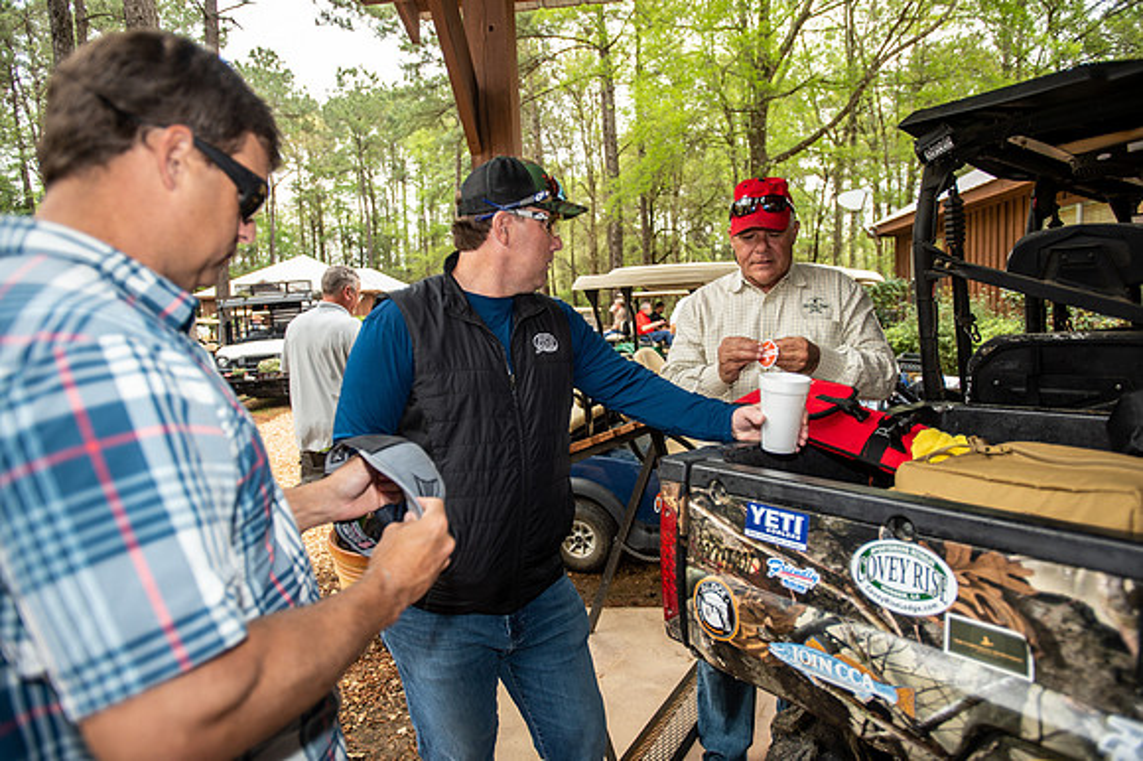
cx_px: 572
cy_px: 380
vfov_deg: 57.2
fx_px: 698
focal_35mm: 22
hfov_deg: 78.6
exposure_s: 1/250
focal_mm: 22
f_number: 2.8
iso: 400
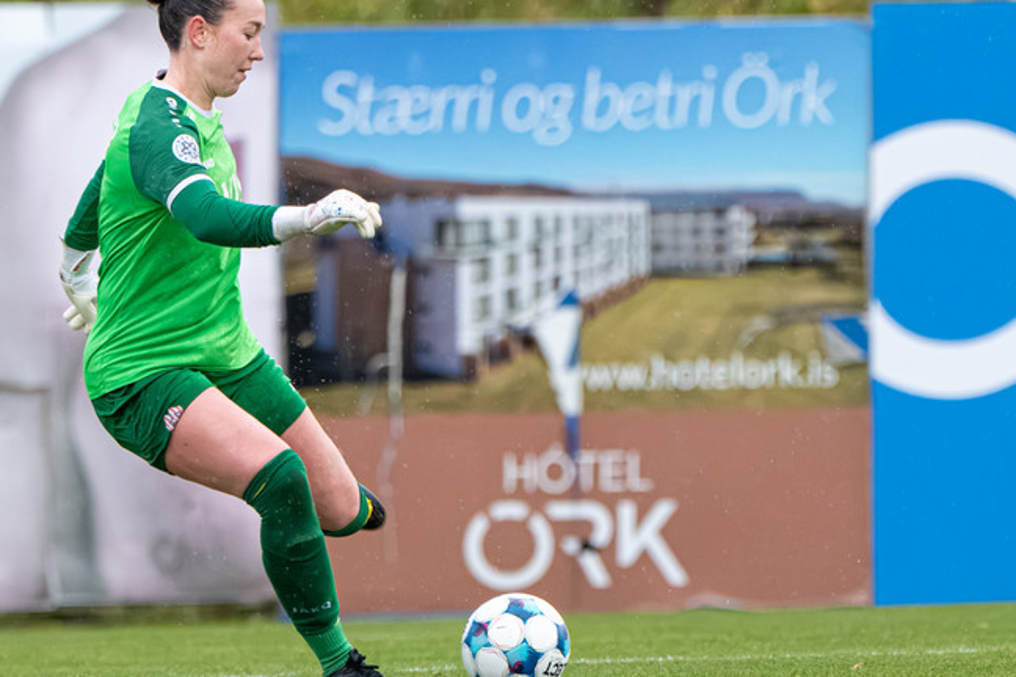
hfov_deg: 2.0
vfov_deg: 1.3
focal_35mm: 1021
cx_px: 308
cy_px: 307
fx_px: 28813
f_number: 6.3
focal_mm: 490
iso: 4500
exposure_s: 1/1250
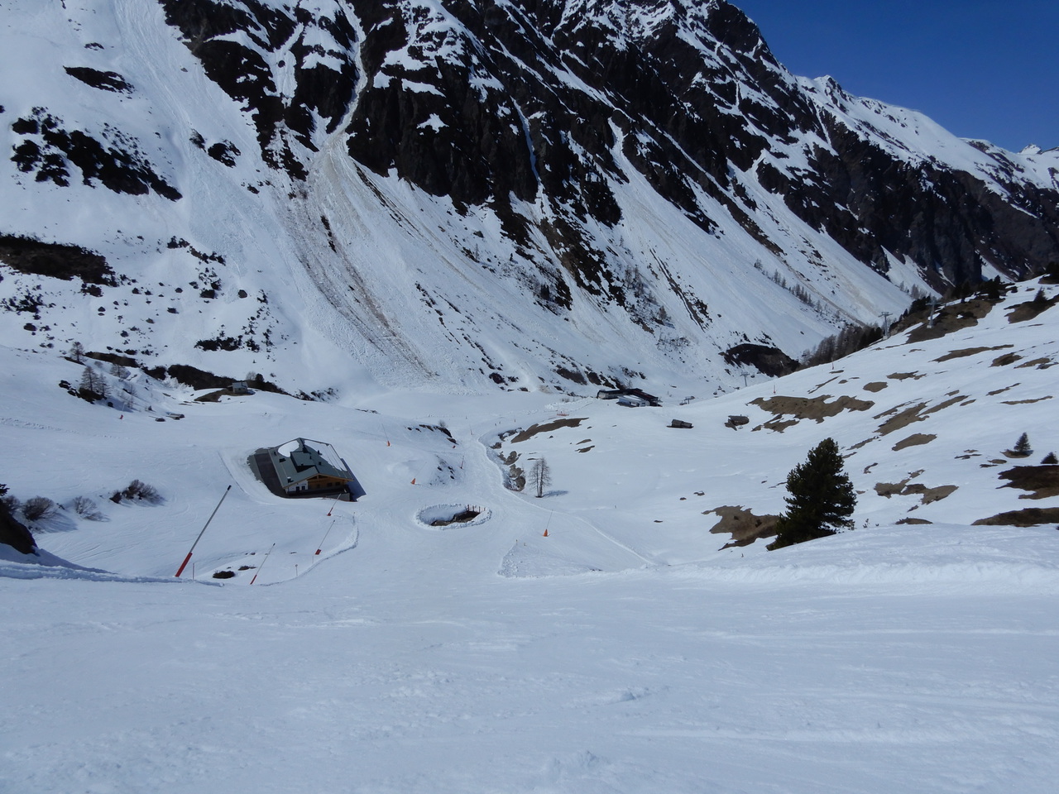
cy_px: 397
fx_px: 734
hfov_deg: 71.6
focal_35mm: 24
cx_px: 530
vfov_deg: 56.8
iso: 80
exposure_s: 1/2000
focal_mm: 4.3
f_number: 6.3
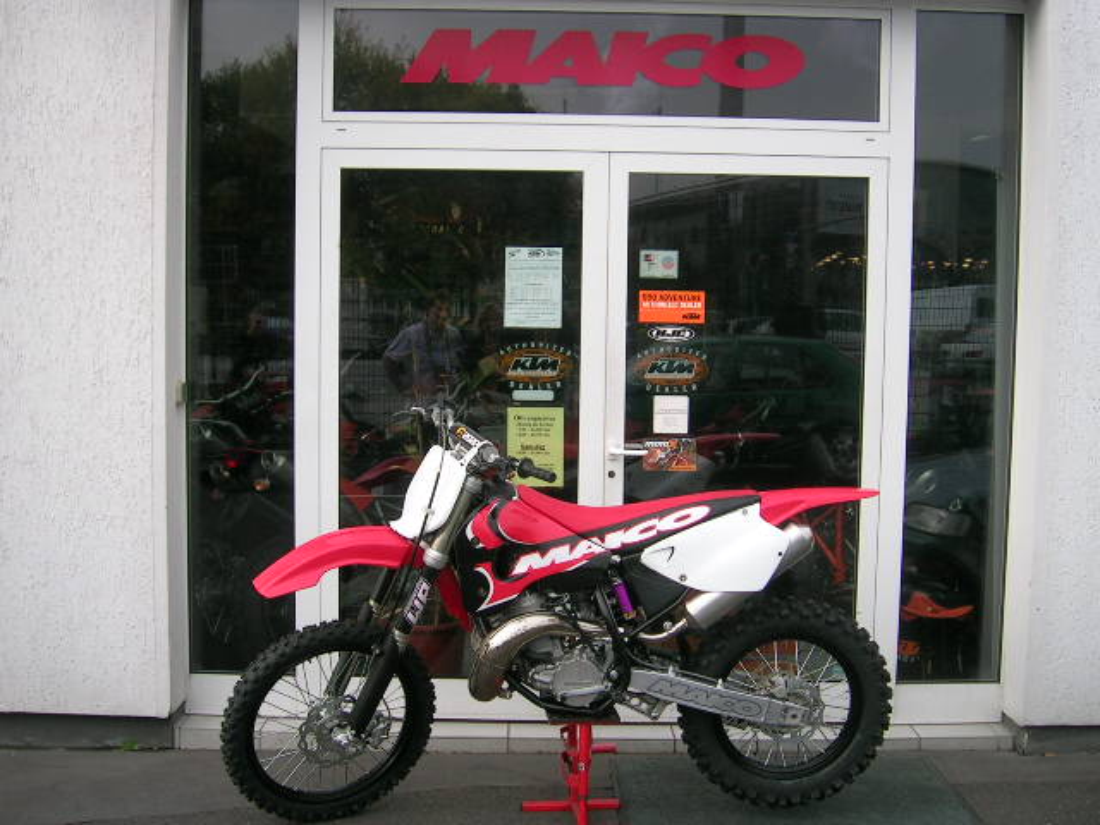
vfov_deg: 36.0
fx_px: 1271
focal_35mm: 40
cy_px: 412
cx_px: 550
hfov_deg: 46.8
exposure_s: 1/248
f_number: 2.9
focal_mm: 6.1
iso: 50
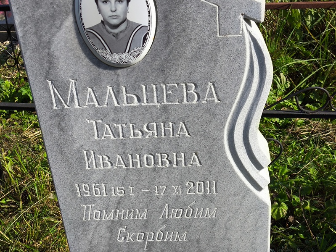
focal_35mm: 50
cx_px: 168
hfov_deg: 38.2
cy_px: 126
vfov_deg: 29.1
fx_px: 486
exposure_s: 1/1247
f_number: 1.7
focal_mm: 4.71
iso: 50
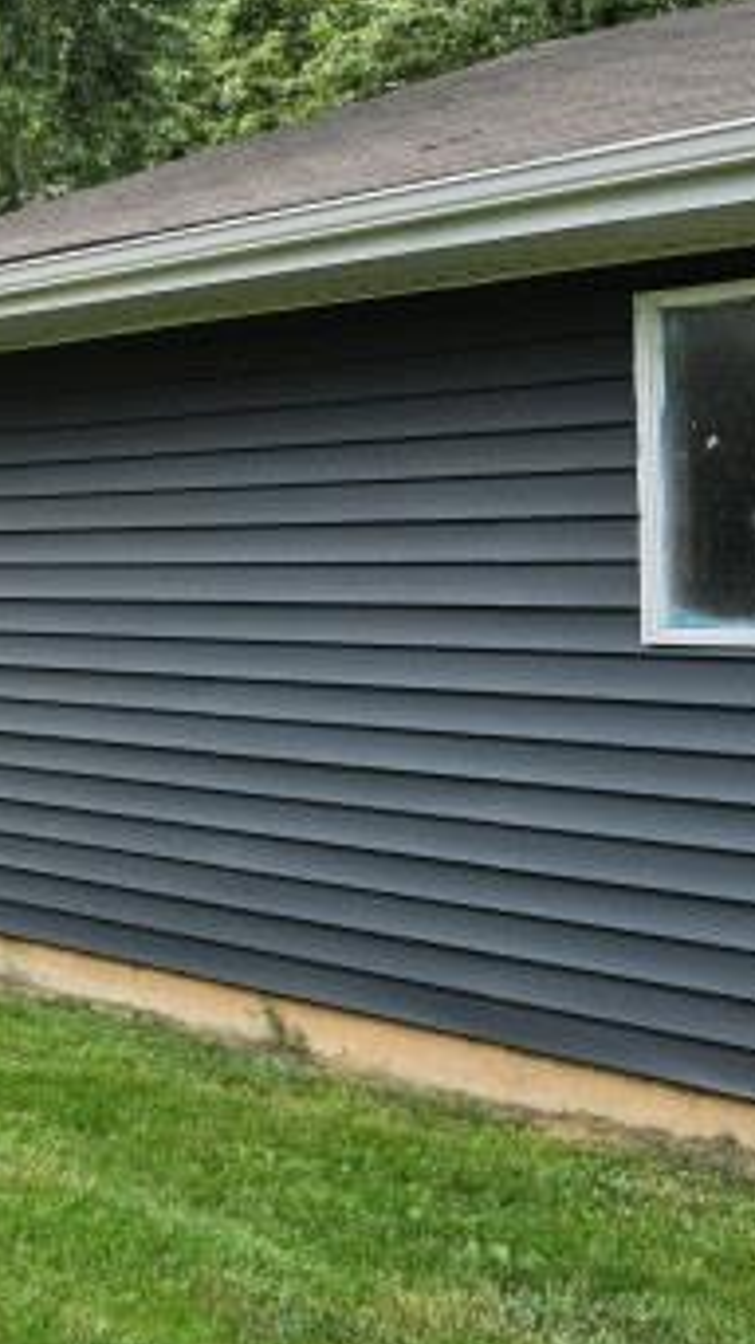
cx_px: -1365
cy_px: 495
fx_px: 2459
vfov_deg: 30.4
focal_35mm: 69
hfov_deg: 11.7
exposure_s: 1/320
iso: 100
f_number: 6.3
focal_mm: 15
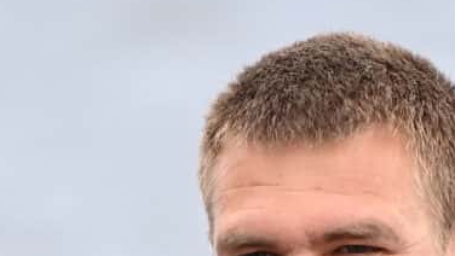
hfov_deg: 0.9
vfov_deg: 0.5
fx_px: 29950
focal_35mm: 2481
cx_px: 322
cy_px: 548
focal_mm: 450
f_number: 6.3
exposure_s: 1/1600
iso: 1600
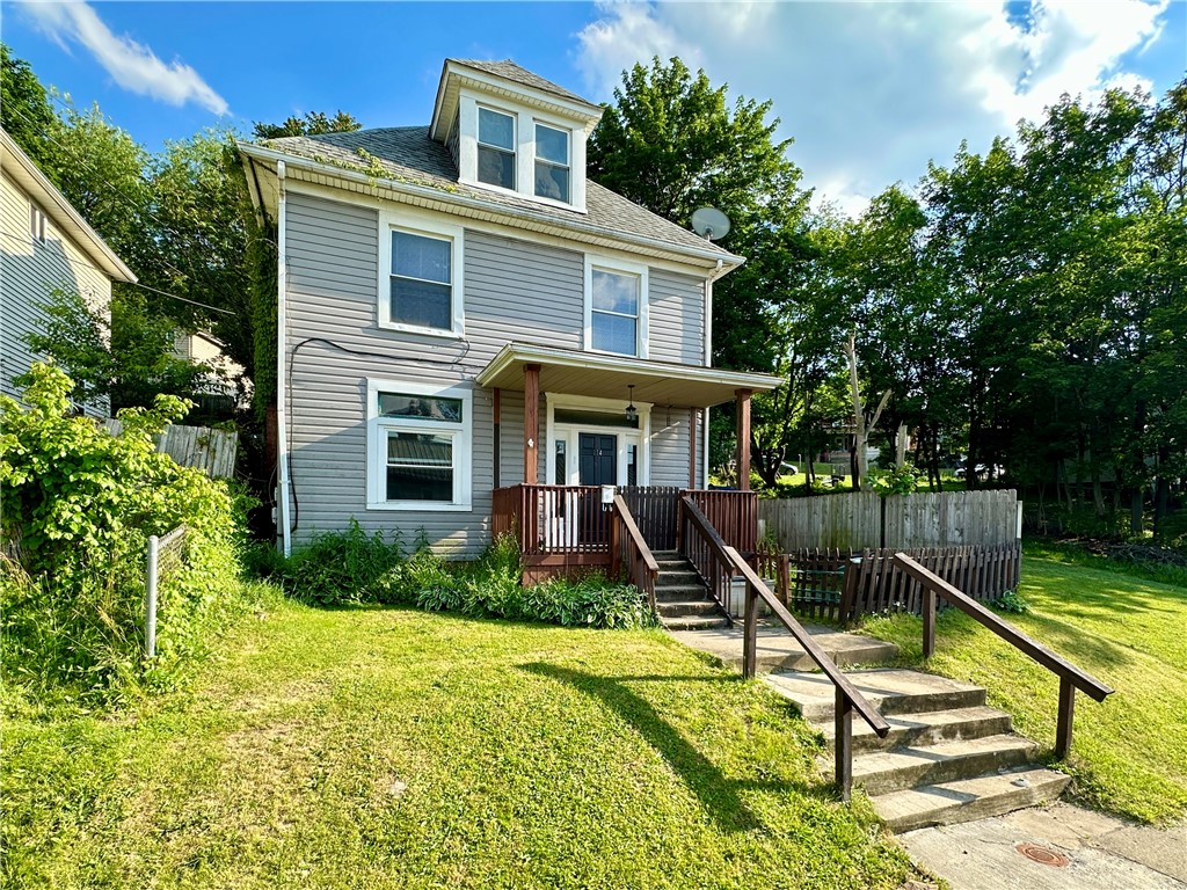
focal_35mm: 14
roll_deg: -1.8
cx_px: 594
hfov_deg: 102.1
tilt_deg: +0.6
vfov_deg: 85.7
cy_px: 445
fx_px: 480
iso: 40
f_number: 2.2
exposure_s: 1/483
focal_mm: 2.22
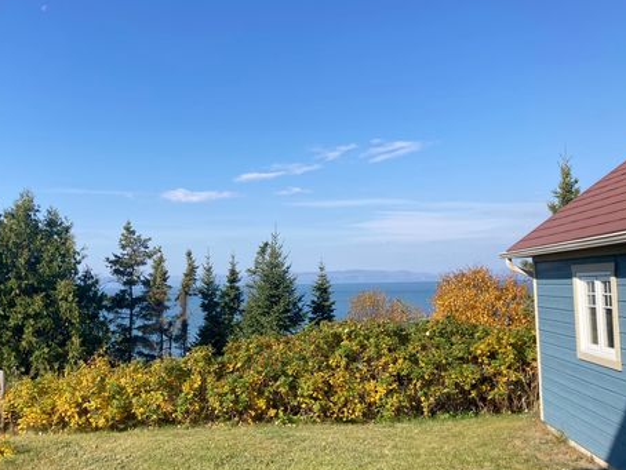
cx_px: 243
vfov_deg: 38.6
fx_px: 669
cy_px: 265
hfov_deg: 49.7
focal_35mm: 37
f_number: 1.8
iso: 20
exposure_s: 1/1715
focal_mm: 3.99
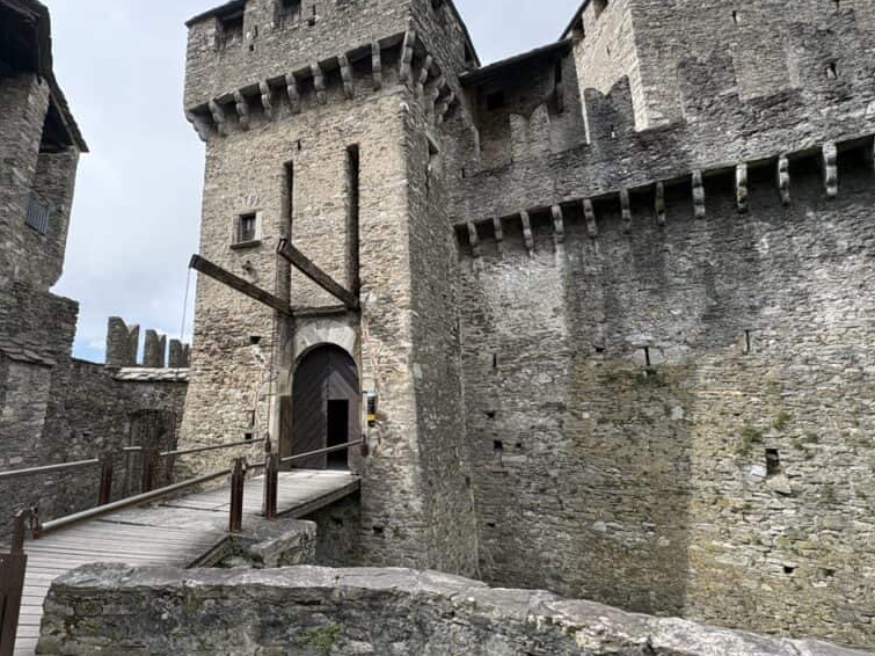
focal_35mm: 19
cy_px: 308
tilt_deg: +16.4
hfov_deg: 83.7
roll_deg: +2.2
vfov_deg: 68.6
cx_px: 353
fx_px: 480
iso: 64
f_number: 2.2
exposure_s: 1/932
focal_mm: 2.22
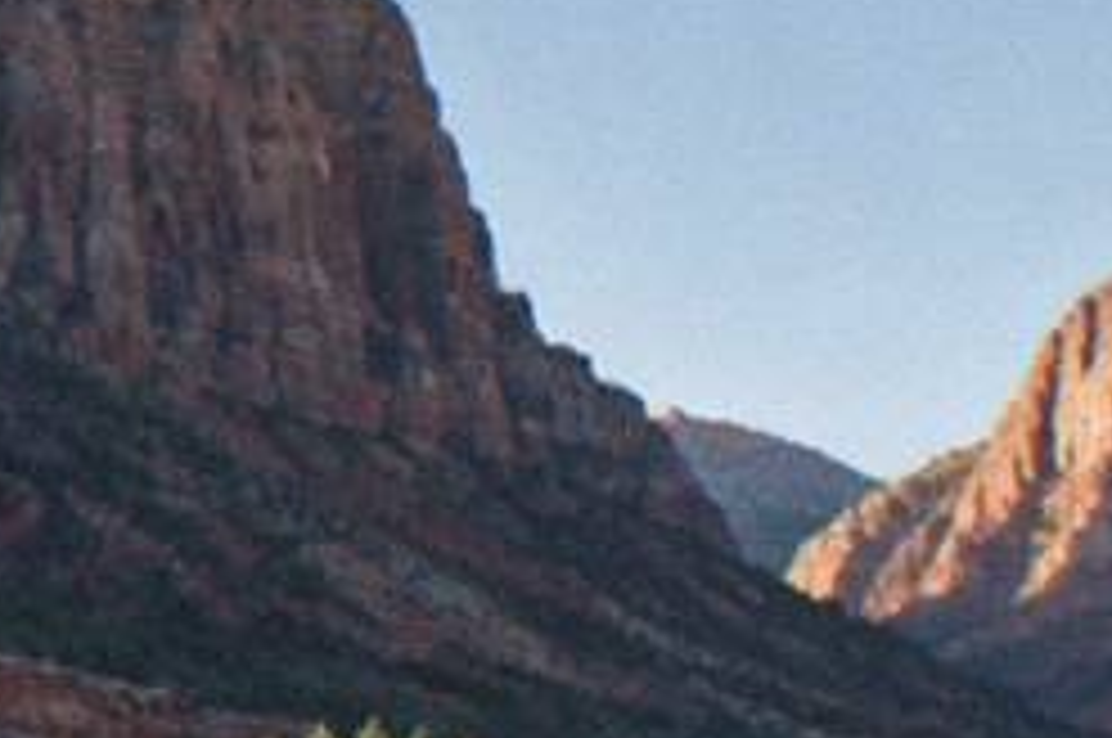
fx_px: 4627
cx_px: 234
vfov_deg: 8.8
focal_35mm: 150
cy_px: 1323
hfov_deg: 13.6
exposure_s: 1/1250
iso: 640
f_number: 4.5
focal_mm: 37
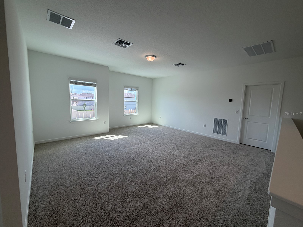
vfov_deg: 85.7
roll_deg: -1.8
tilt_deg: -6.8
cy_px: 114
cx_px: 152
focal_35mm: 14
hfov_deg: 102.1
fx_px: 123
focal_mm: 2.22
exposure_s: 1/147
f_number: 2.2
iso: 50
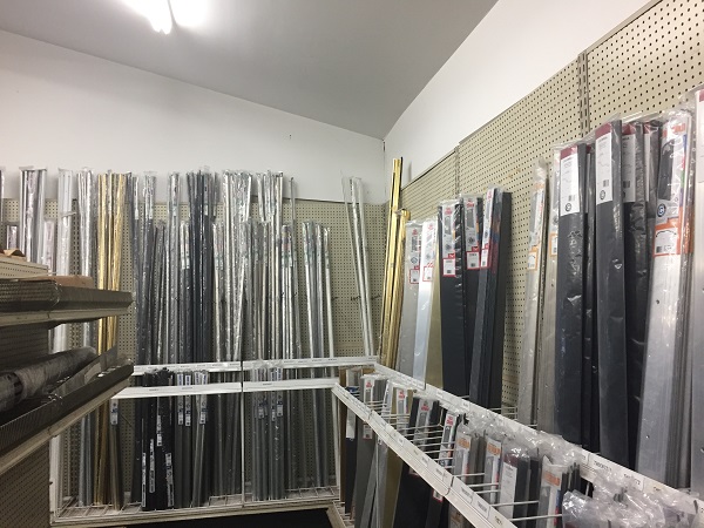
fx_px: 590
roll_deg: +1.1
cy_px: 264
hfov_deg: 61.7
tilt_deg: +3.3
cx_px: 352
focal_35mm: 29
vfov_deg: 48.2
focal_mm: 4.15
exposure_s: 1/30
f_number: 2.2
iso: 50
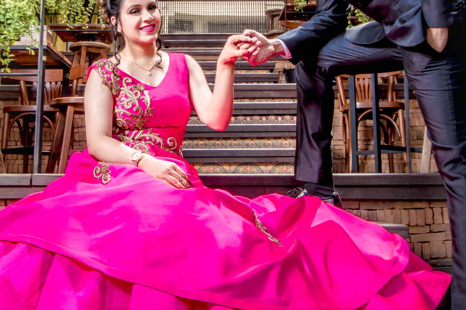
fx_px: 634
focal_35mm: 49
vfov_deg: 26.8
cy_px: 48
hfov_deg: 40.4
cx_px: 217
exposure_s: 1/180
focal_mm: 10
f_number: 7.1
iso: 100
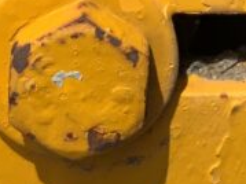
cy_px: -281
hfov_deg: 11.8
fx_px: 1179
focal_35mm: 166
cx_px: 234
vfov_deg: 8.1
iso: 20
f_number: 1.8
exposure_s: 1/2227
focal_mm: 3
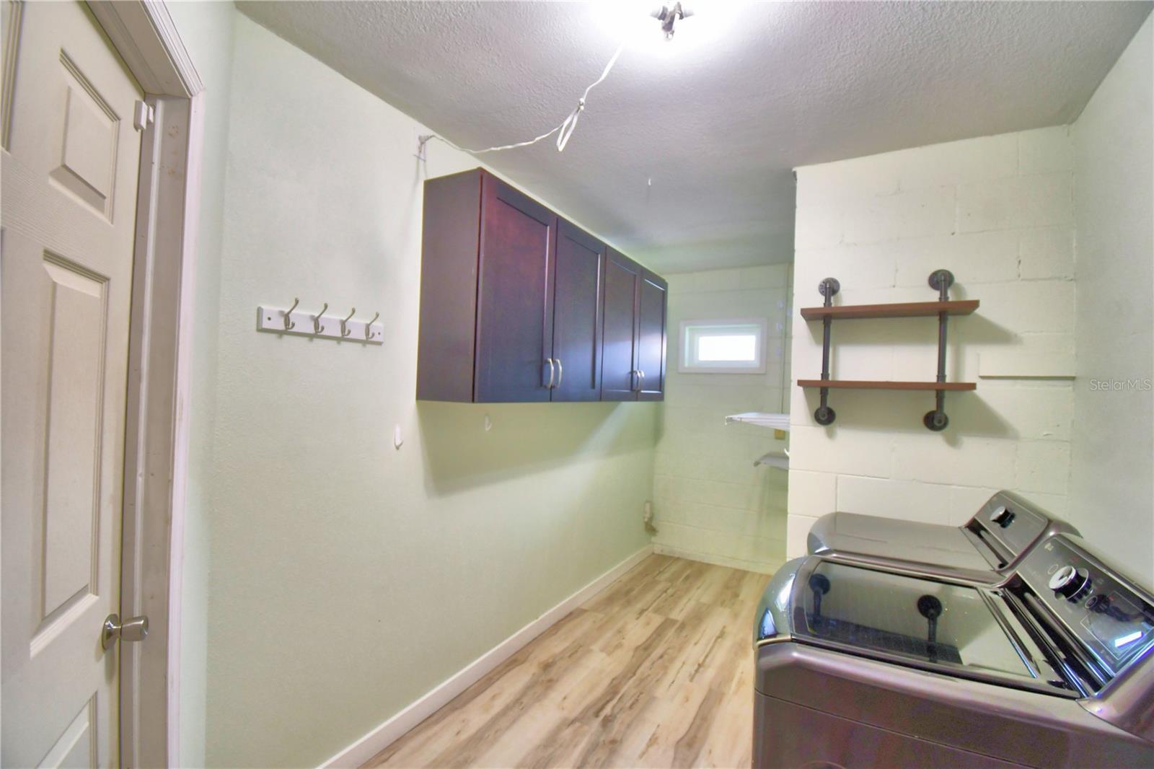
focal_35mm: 15
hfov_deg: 100.4
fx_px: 481
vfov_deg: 77.3
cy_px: 384
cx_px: 577
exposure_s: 1/50
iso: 400
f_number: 4.5
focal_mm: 10
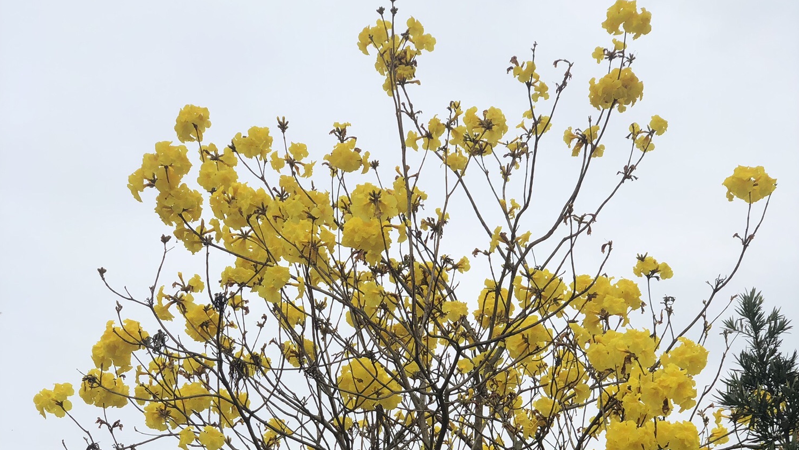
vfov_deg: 15.5
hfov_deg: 27.9
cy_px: 474
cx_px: 399
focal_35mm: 76
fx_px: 1610
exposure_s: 1/1600
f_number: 2.4
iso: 16
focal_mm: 6
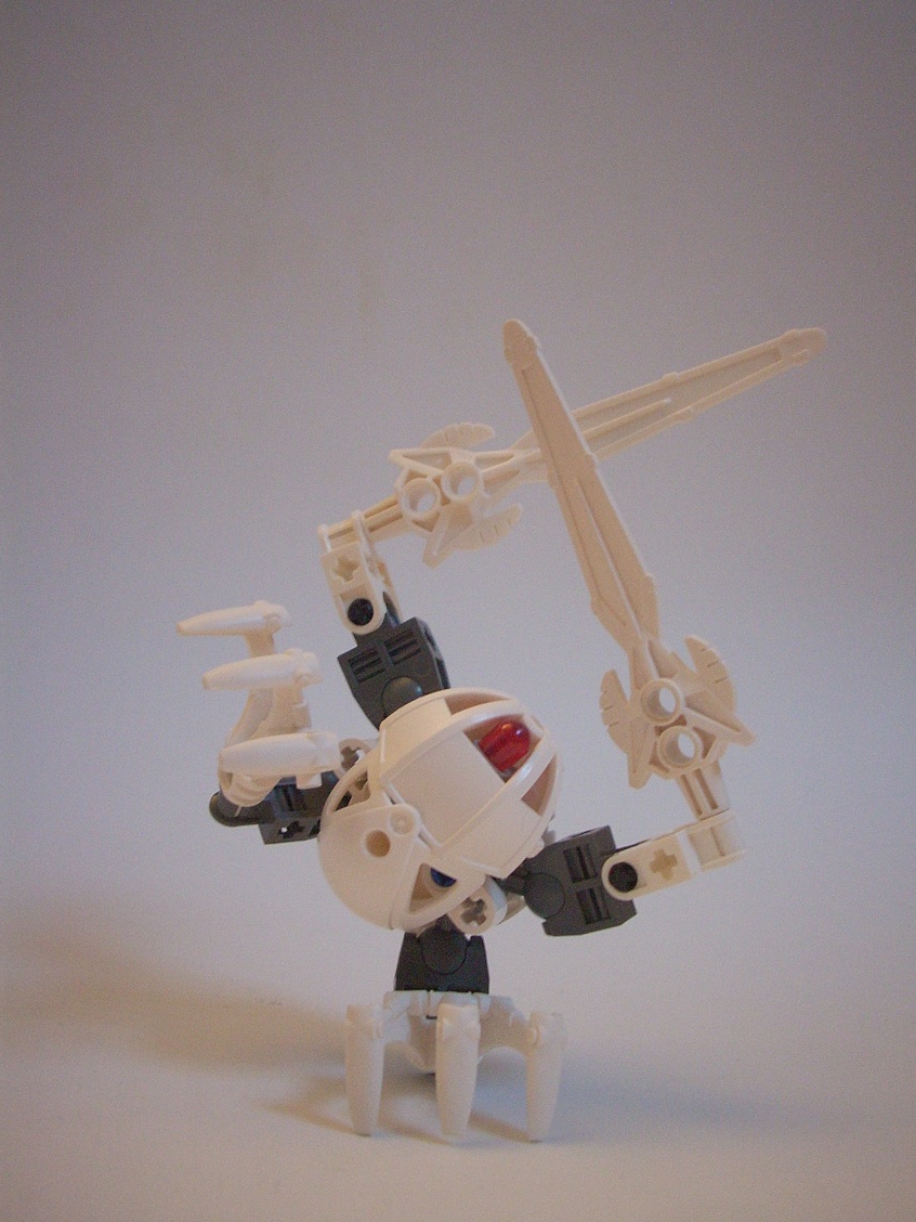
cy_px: 607
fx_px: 1482
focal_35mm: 42
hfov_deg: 34.3
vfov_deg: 44.8
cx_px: 514
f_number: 2.8
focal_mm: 6.2
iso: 200
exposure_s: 1/5
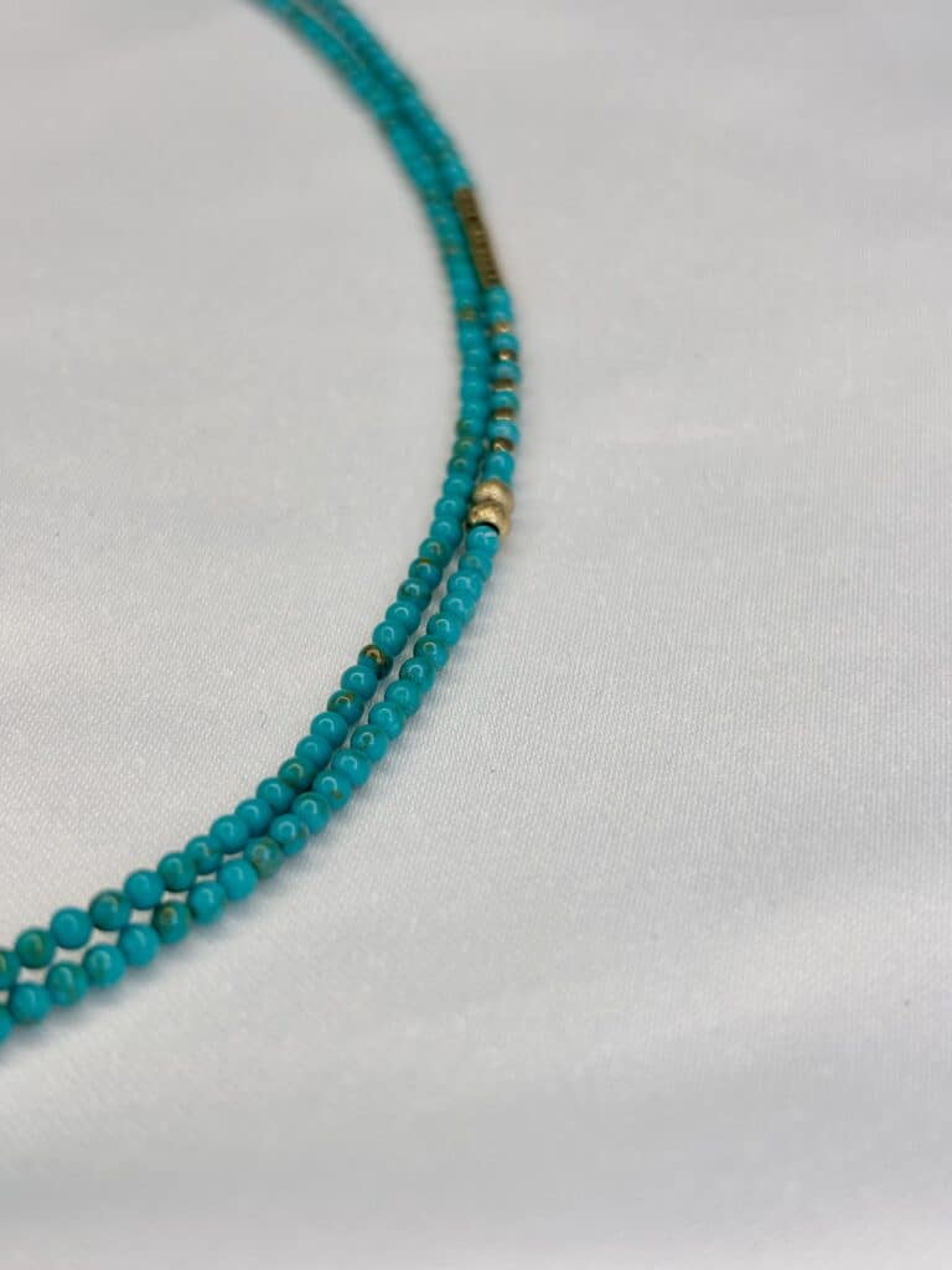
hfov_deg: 28.0
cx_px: 476
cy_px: 635
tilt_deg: -41.0
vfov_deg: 36.8
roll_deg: +2.7
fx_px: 1907
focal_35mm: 52
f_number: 1.6
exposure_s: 1/1220
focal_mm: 5.96
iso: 32
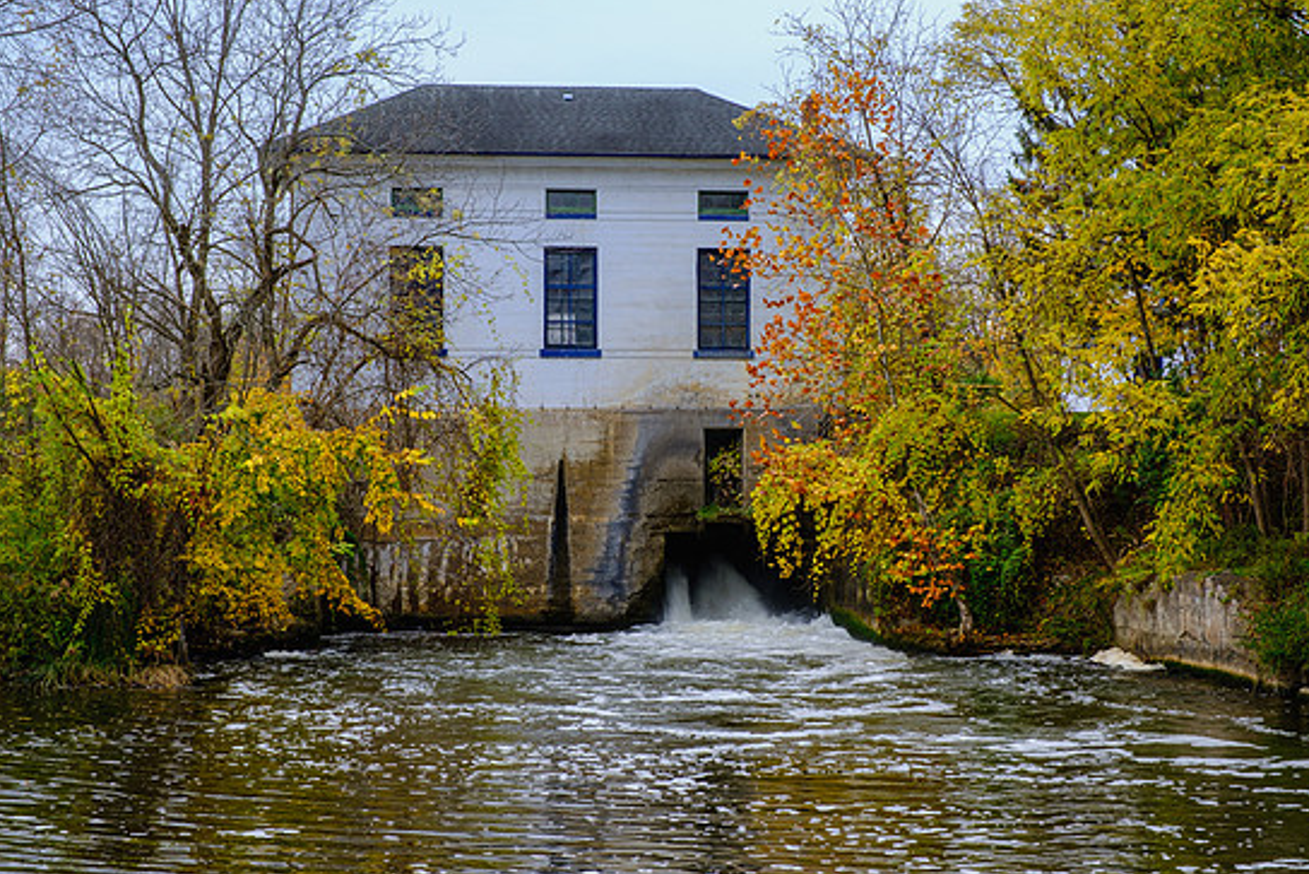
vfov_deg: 16.9
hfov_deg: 25.1
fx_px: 2946
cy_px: 451
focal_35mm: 81
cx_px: 638
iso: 80
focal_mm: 50.5
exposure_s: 1/15
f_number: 18
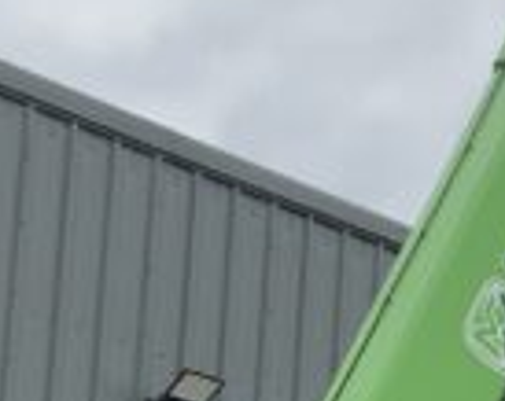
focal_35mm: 212
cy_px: 544
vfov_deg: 7.2
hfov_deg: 8.8
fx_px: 3162
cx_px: 903
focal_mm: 3
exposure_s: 1/719
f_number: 1.8
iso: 16
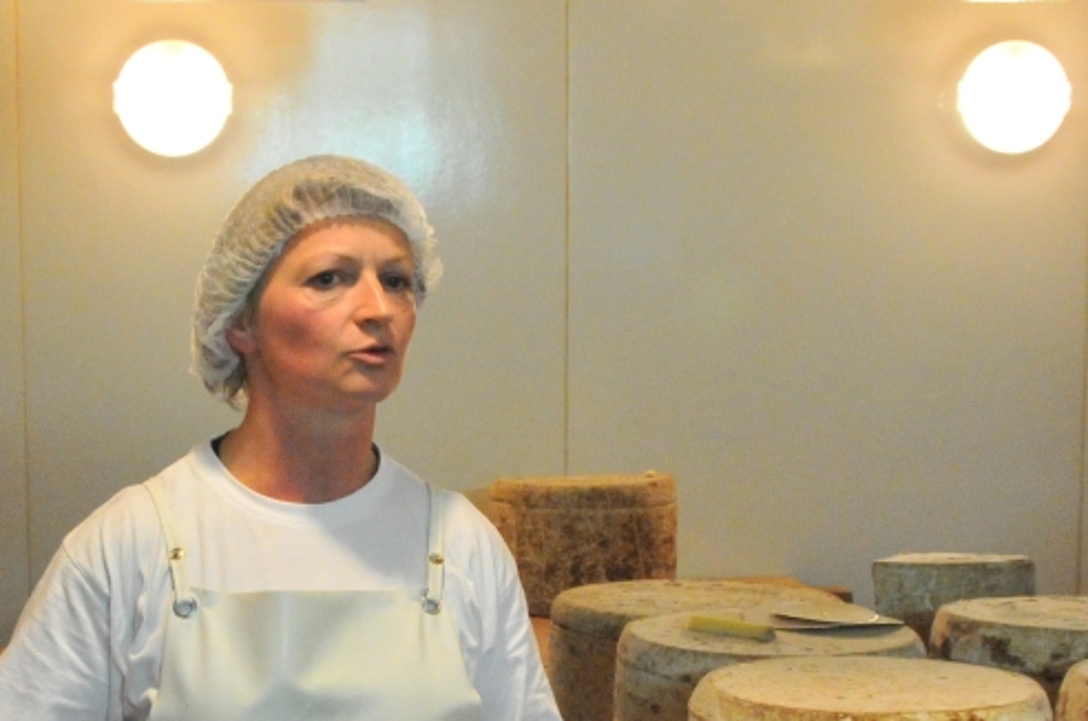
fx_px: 2262
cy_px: 529
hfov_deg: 26.9
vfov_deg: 18.0
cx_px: 358
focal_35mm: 75
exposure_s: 1/45
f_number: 8
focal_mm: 24
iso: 3200
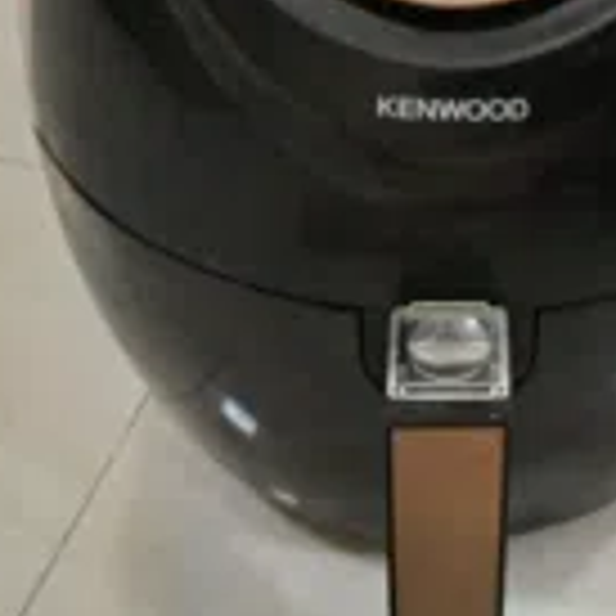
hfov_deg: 26.9
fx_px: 1248
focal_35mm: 62
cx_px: 535
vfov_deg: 26.4
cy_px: 13
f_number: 1.7
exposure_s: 1/25
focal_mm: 5.31
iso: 2121
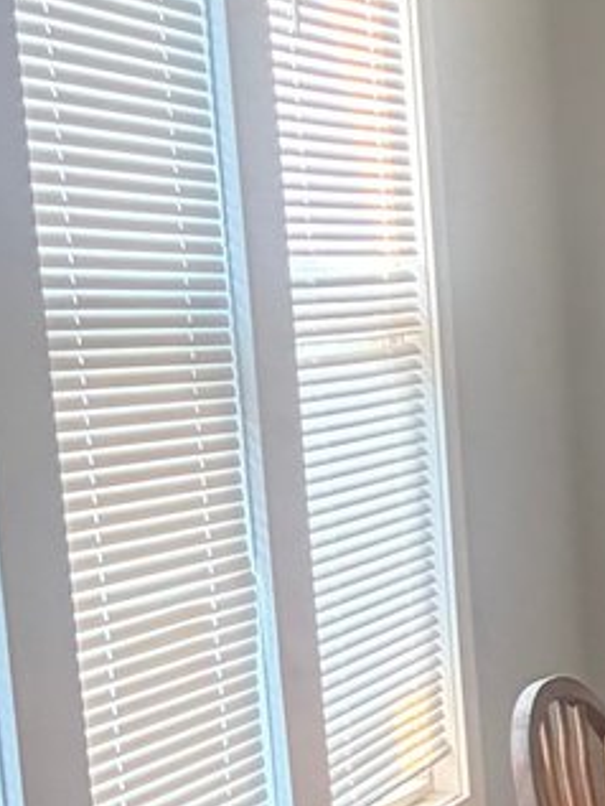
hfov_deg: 9.9
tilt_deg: -15.1
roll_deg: -0.9
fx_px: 3051
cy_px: 1100
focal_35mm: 131
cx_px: 1472
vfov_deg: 14.3
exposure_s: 1/60
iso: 400
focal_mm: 5.96
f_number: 1.6
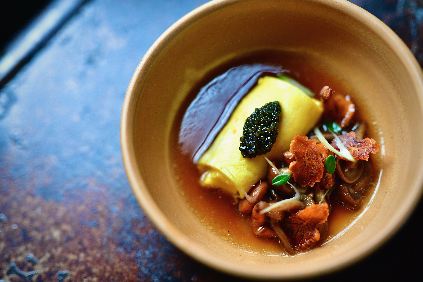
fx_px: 587
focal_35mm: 50
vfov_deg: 27.0
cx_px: 212
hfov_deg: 39.6
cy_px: 141
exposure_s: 1/160
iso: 250
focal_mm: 50
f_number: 2
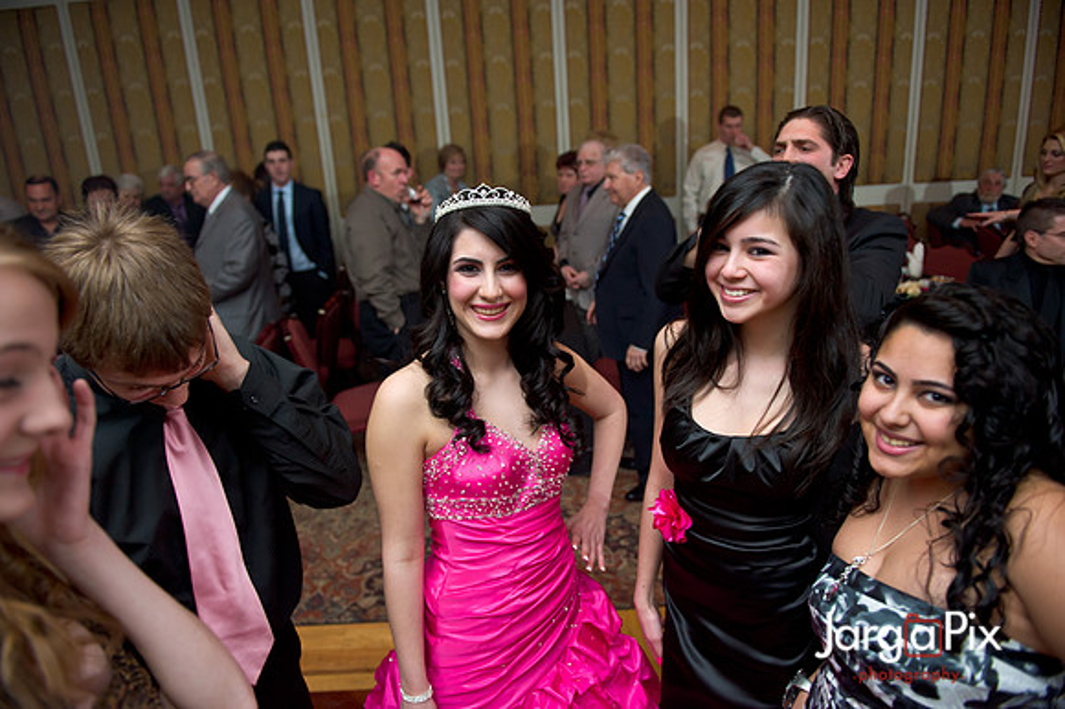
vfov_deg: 53.1
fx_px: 710
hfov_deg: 73.8
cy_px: 354
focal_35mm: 24
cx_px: 532
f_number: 3.2
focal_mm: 24
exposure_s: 1/100
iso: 1600
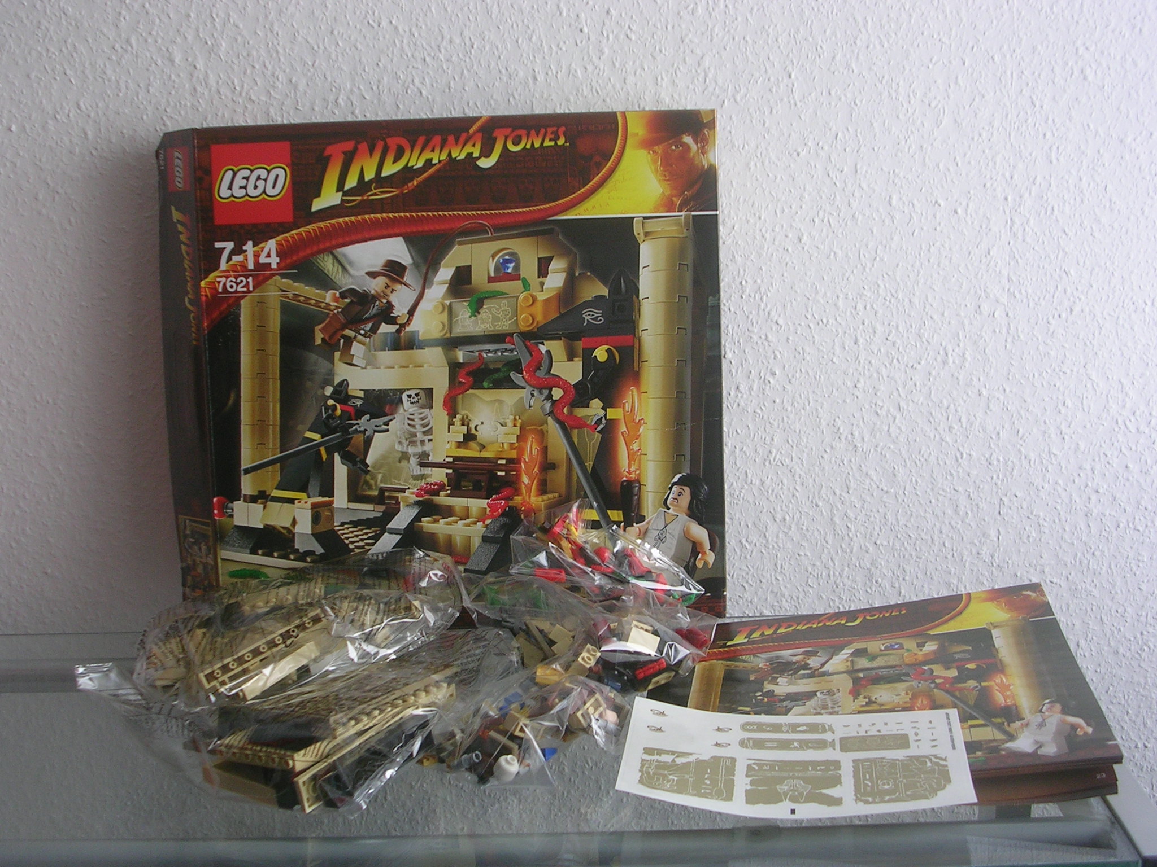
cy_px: 434
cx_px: 578
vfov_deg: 29.7
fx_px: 1638
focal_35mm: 49
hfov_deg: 38.9
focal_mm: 7.5
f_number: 3.1
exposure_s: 1/42.1
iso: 50
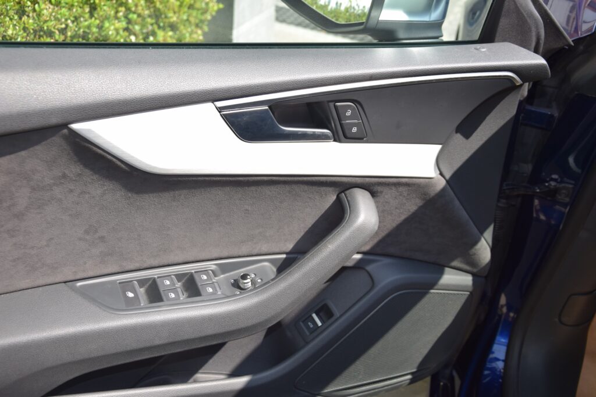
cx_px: 298
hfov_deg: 41.1
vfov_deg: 28.1
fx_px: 795
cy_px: 198
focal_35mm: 48
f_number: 5.6
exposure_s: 1/125
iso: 100
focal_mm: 32
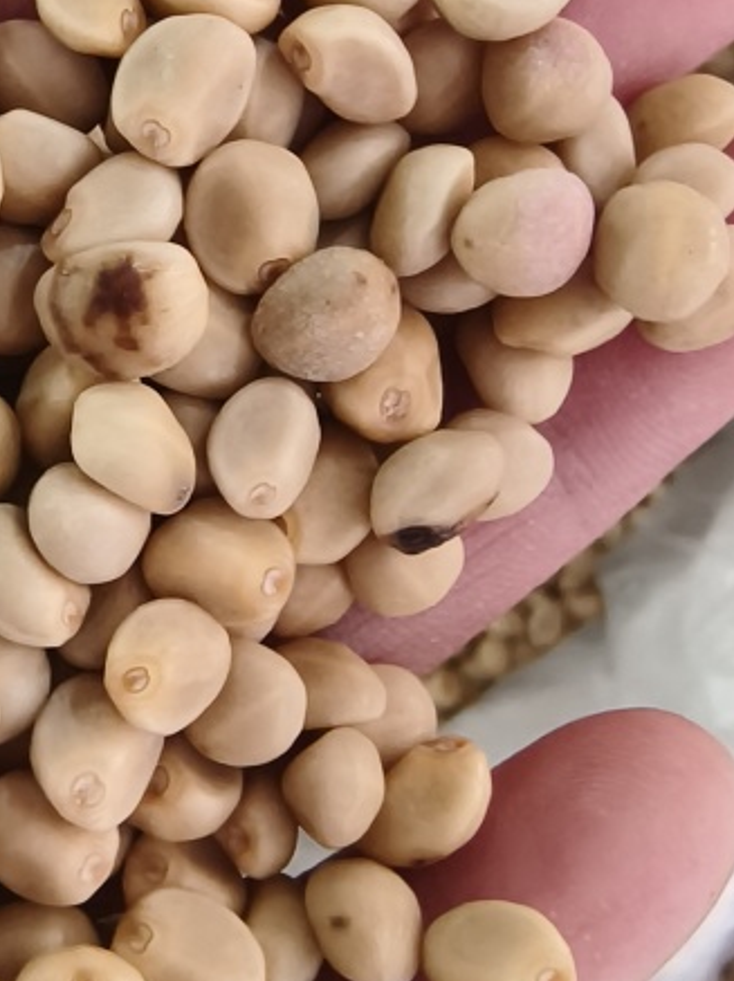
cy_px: 578
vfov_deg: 29.4
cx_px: 126
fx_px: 1869
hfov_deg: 21.9
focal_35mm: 66
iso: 571
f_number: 2
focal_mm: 2.28
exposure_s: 1/33.3
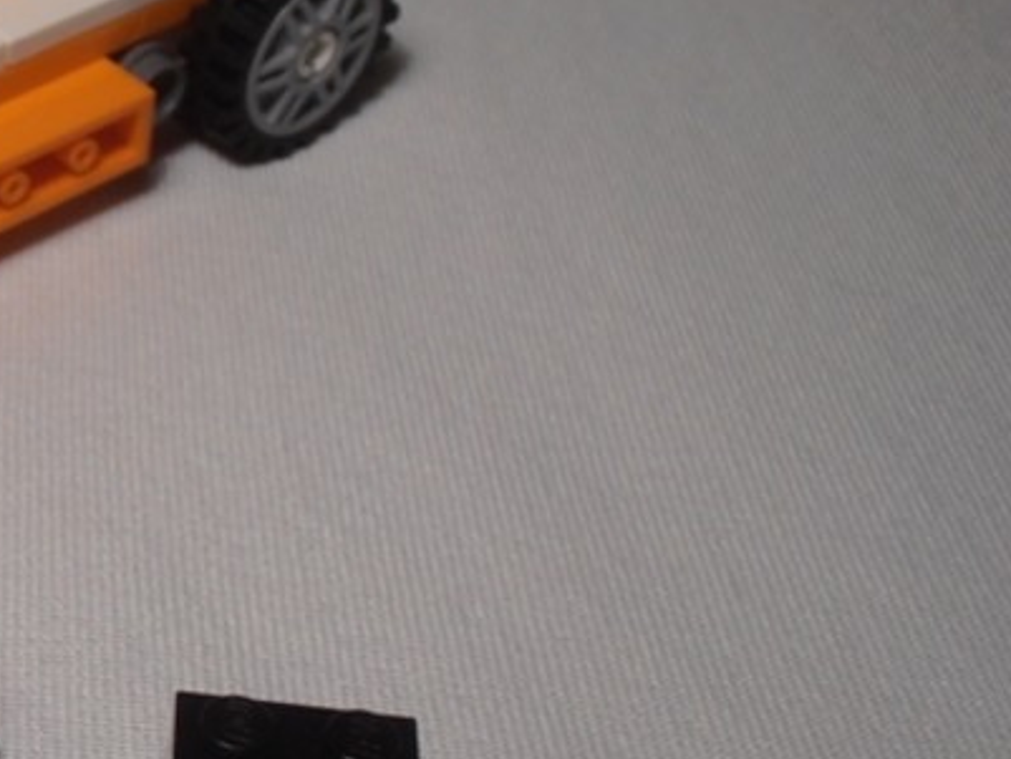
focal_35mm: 83
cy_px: 420
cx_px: -113
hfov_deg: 22.2
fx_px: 2425
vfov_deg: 17.8
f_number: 3.9
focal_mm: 6.61
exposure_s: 1/50
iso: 80
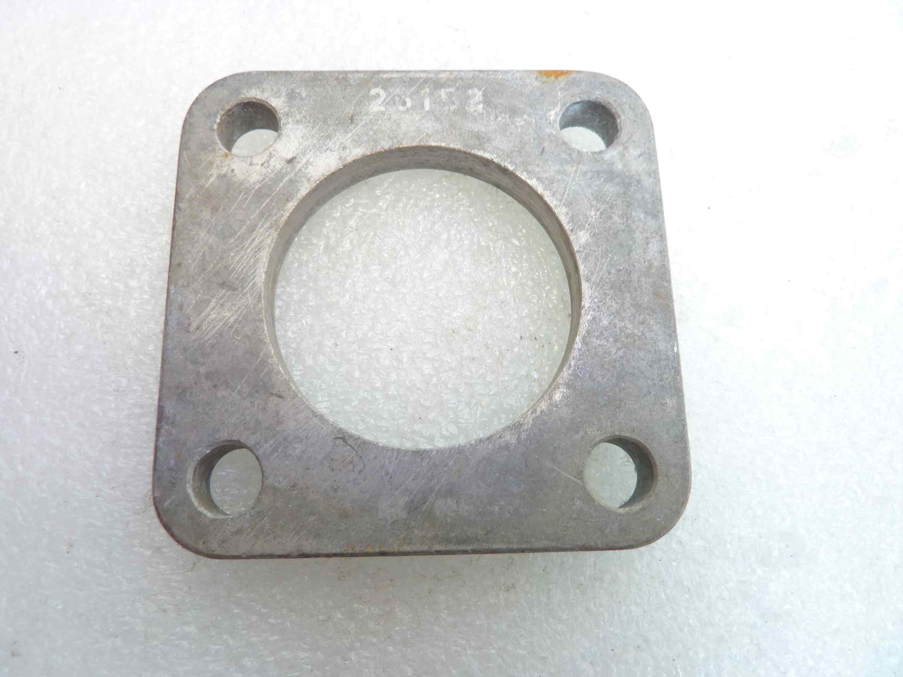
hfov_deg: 69.4
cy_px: 338
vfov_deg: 54.9
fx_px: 652
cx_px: 452
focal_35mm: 25
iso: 80
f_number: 3.3
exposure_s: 1/10
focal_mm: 4.1
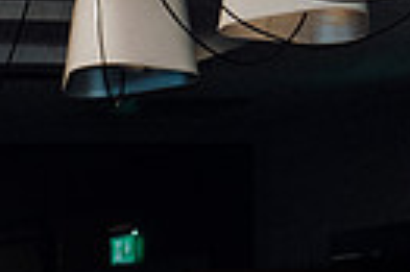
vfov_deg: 7.1
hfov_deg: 10.8
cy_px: 574
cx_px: -150
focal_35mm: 186
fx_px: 2116
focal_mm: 42
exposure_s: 1/160
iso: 2500
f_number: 3.5
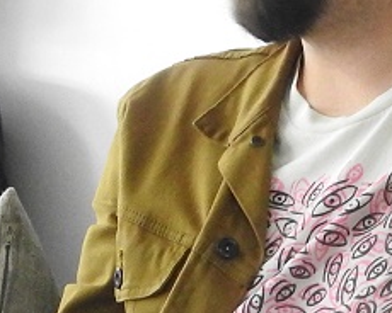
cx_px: 101
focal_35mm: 168
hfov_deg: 11.5
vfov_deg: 9.2
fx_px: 1949
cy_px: 218
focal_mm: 5.9
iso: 800
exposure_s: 1/6
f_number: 3.6
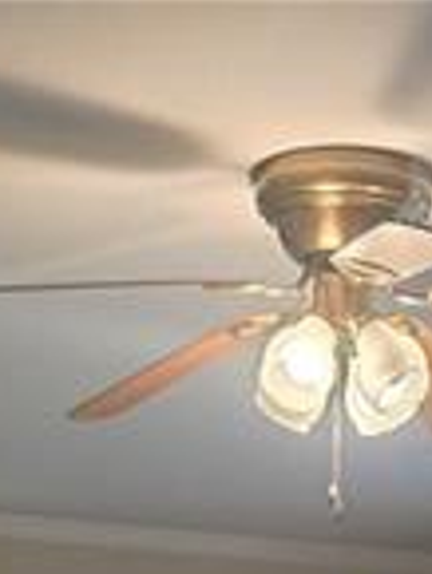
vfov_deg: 11.9
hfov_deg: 12.1
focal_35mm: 122
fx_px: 2027
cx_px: 329
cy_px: 1516
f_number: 1.7
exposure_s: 1/60
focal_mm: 6.3
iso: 640
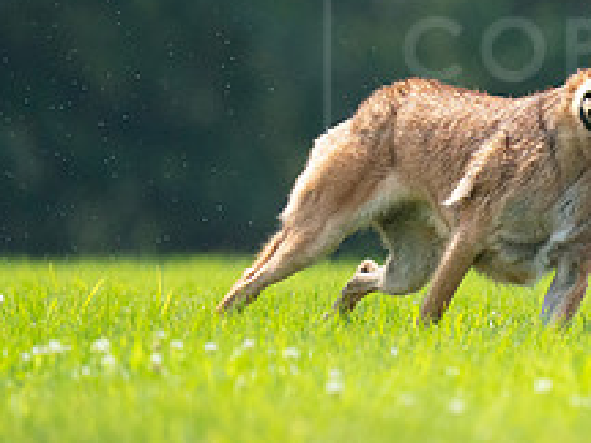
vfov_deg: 1.2
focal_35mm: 1276
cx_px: 586
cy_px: 94
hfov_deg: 1.6
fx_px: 21785
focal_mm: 493
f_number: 6.3
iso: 2500
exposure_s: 1/4000
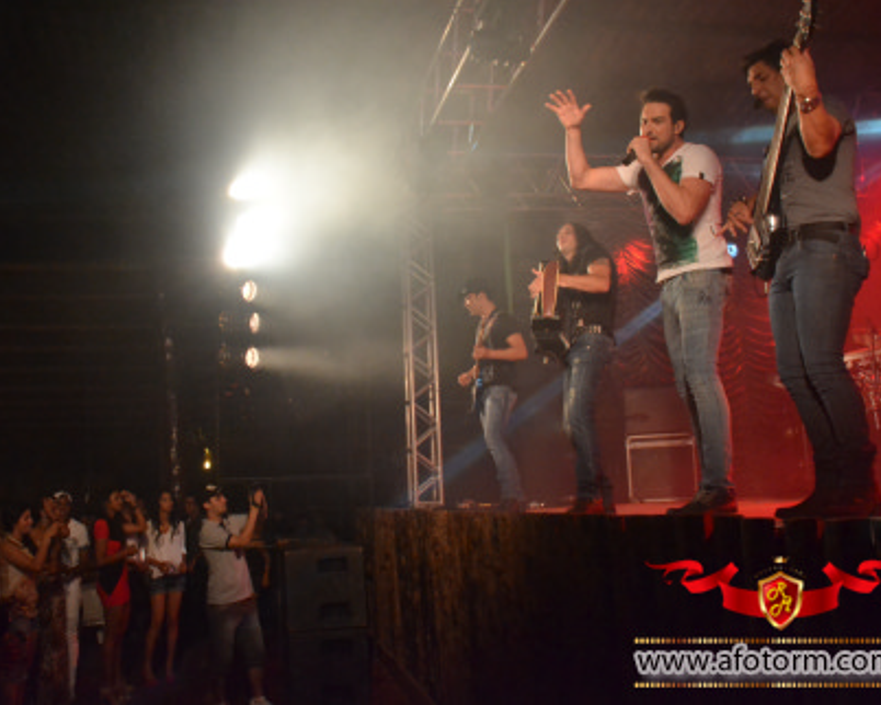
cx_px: 399
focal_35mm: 35
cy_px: 343
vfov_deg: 42.3
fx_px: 913
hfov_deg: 51.4
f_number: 9
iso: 3200
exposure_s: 1/80
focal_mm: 20
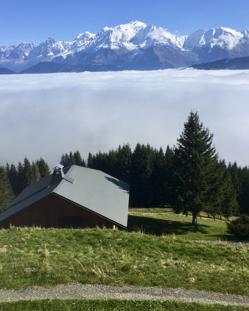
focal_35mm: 39
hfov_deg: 38.2
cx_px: 127
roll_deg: +1.0
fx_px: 359
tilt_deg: -7.8
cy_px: 122
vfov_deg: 46.5
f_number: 2.2
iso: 32
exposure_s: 1/3300
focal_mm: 4.15
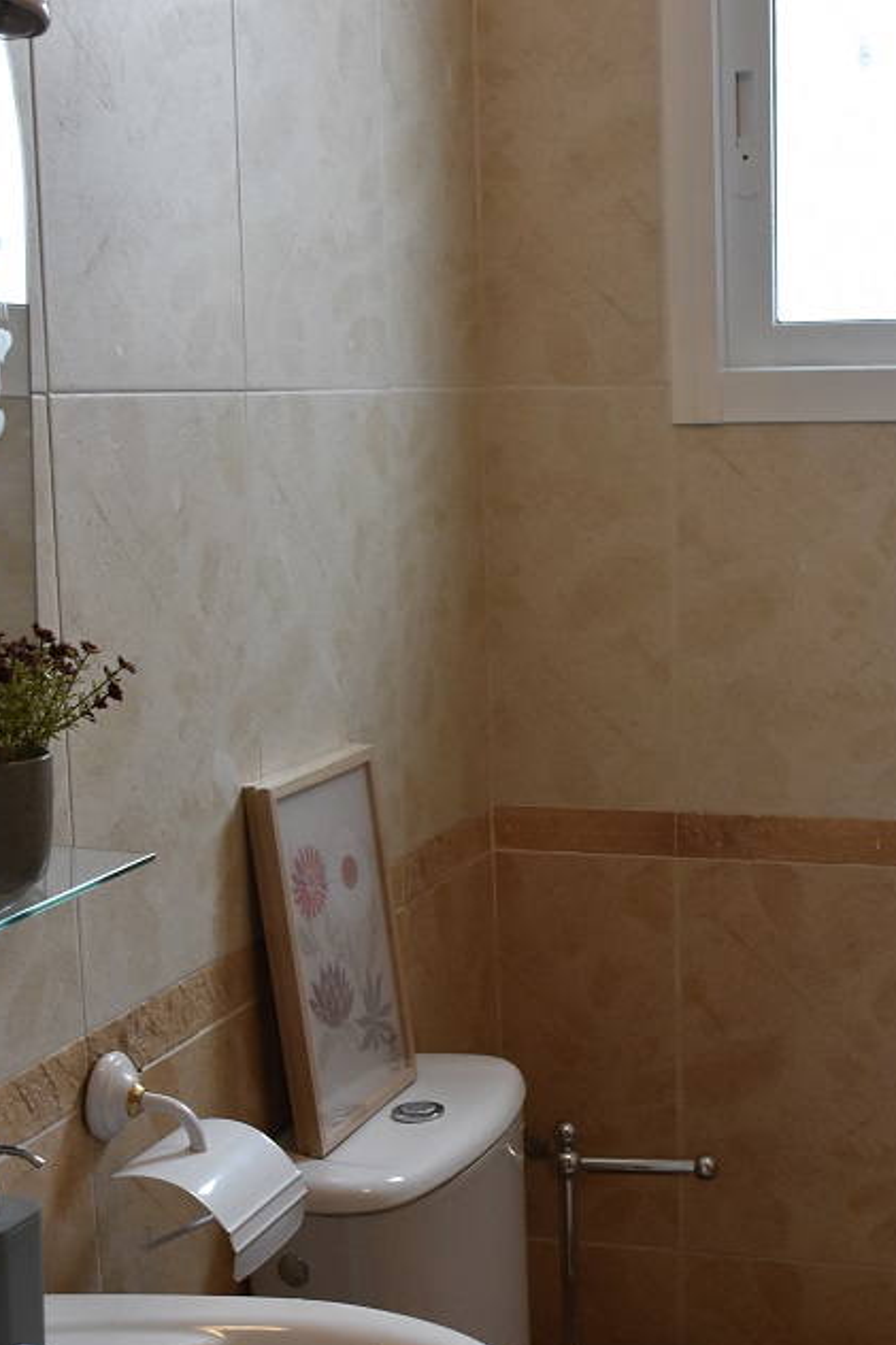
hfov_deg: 23.6
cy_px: 764
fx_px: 2129
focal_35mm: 57
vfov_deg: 35.0
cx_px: 656
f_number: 5.6
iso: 800
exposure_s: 1/125
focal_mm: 20
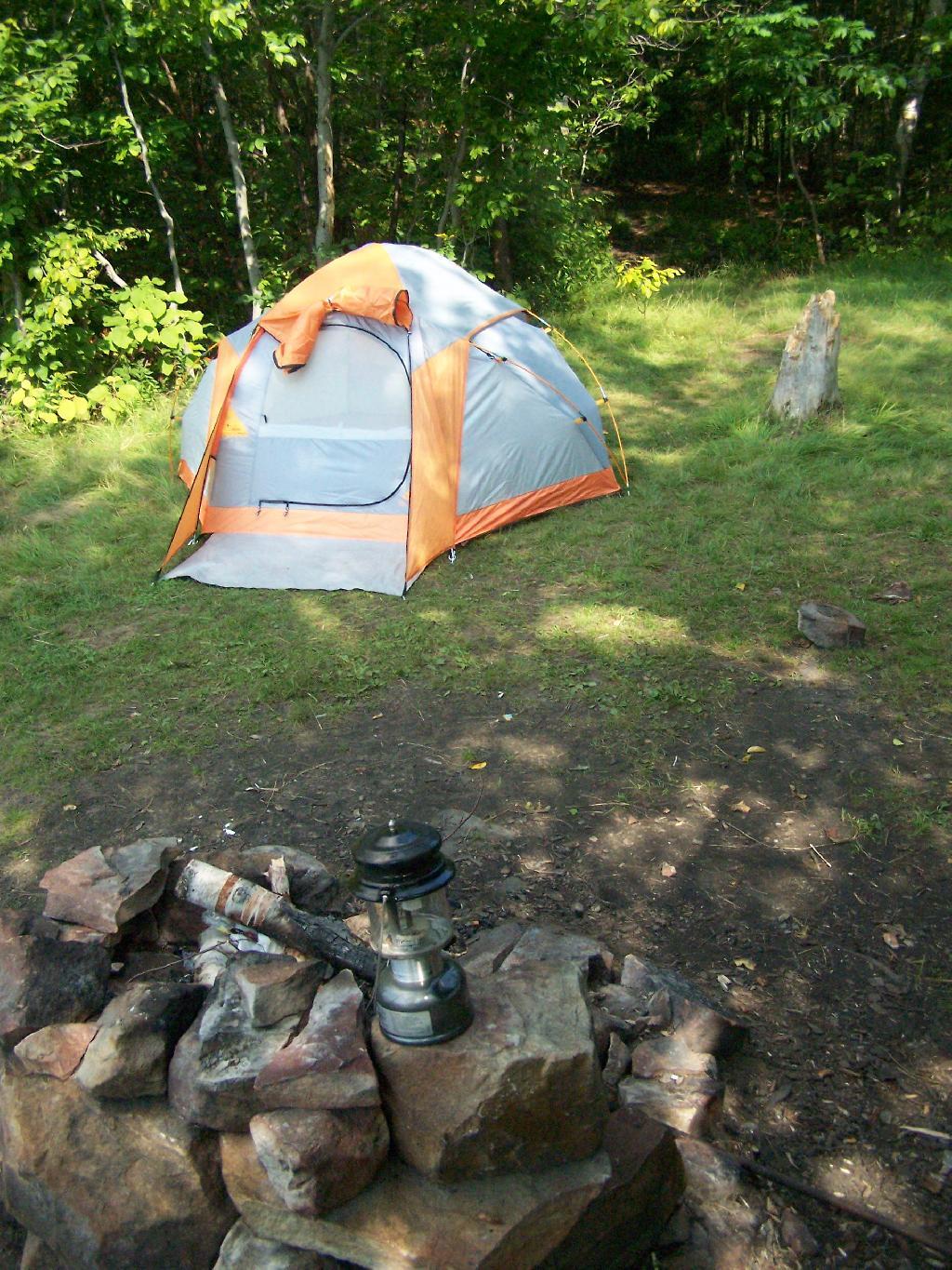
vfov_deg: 49.0
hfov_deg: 37.7
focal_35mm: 38
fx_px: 1393
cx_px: 476
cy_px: 635
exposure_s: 1/640
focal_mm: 6.3
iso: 400
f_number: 2.8
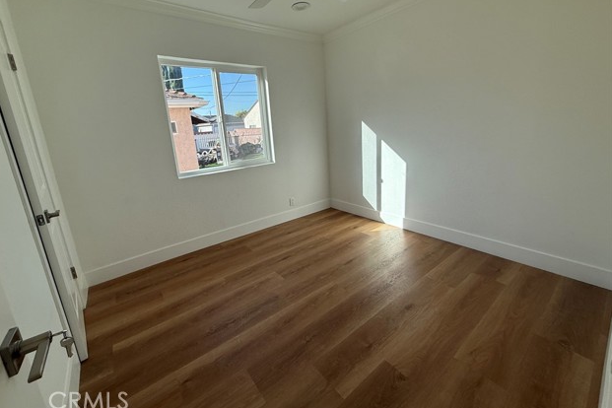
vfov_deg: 77.0
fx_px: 255
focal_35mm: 15
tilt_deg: -13.5
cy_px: 178
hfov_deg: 100.4
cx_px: 299
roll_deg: +3.9
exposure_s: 1/398
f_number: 2.2
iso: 50
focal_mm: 2.22
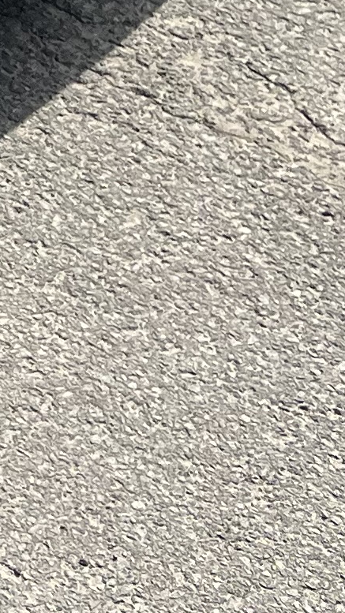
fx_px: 2391
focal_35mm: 147
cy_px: -416
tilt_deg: -22.8
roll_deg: -1.7
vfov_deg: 13.4
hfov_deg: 7.4
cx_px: -635
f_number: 1.5
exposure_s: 1/2457
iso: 50
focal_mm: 5.7
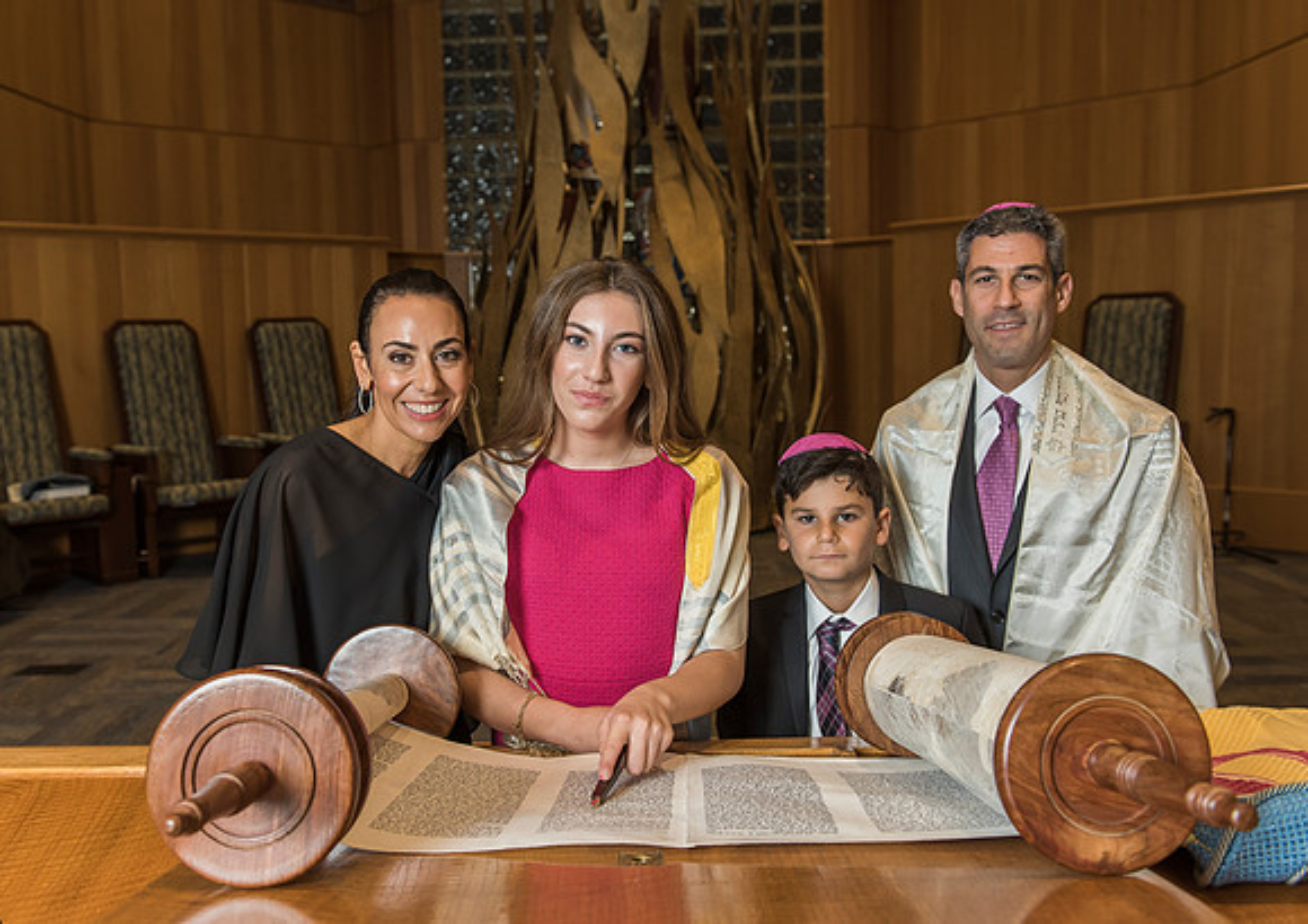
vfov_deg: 40.1
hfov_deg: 54.6
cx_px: 596
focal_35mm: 34
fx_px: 1266
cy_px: 449
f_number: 4
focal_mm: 32
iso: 800
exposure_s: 1/200
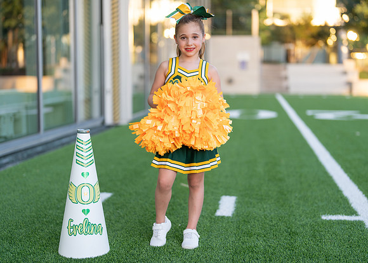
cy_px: 144
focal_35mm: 59
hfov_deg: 33.3
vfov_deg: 24.1
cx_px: 192
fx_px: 614
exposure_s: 1/500
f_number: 1.2
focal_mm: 50
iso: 125
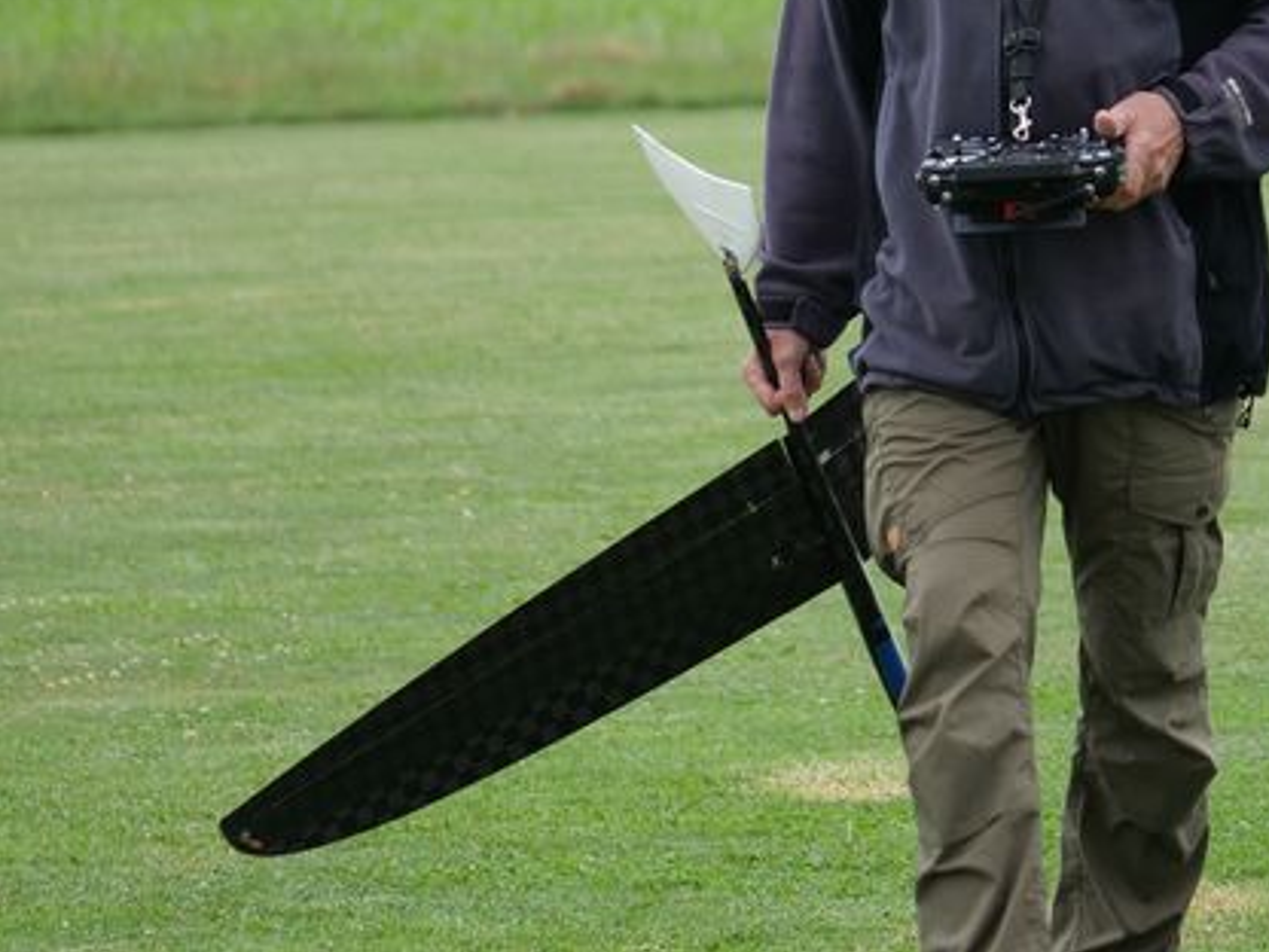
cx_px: 1022
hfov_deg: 4.6
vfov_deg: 3.4
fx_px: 15873
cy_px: 227
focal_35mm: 433
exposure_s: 1/320
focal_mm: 100
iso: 200
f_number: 4
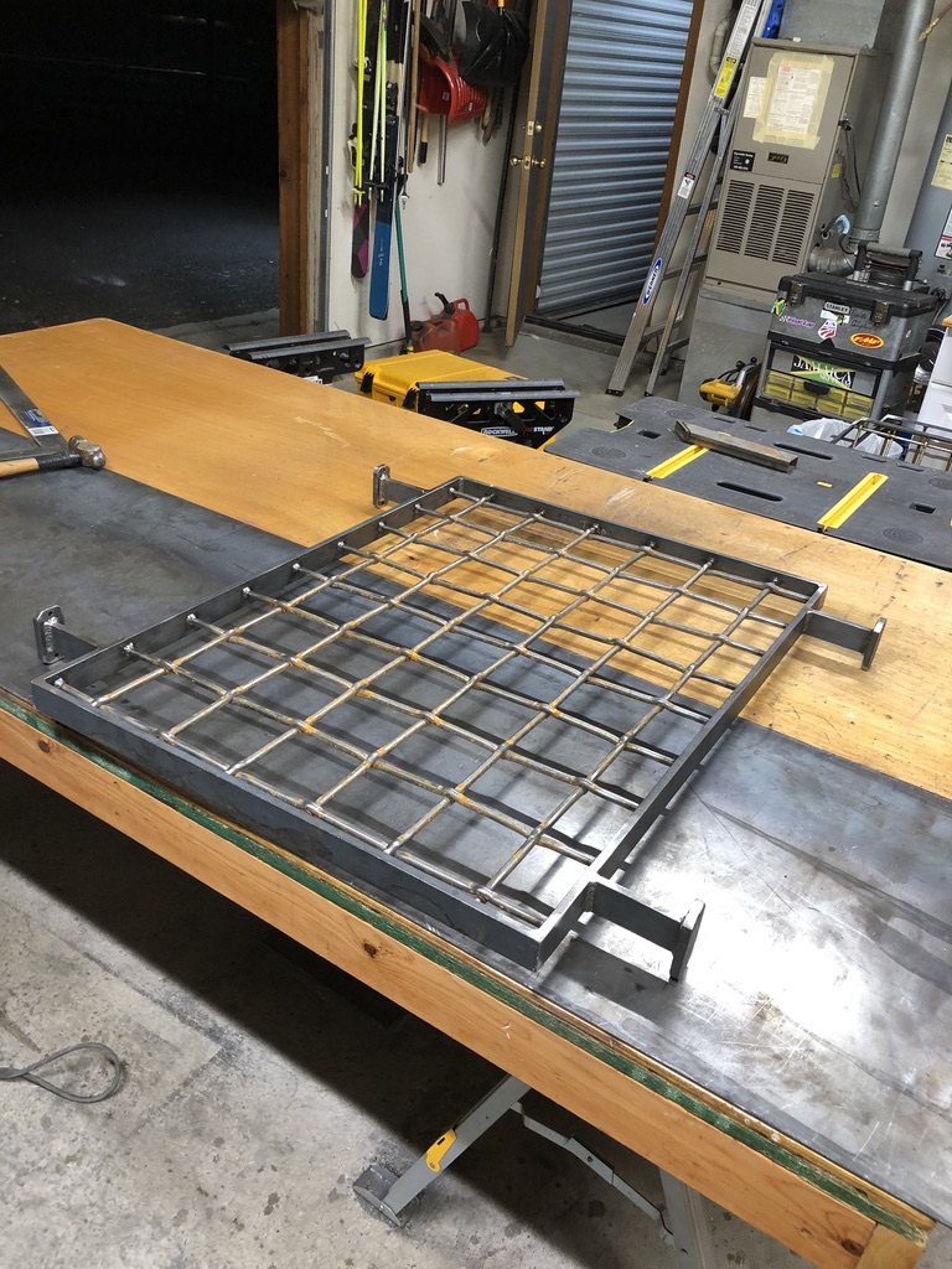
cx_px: 476
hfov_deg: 49.7
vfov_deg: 63.4
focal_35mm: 28
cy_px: 634
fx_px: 1027
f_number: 1.8
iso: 40
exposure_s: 1/20
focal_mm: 4
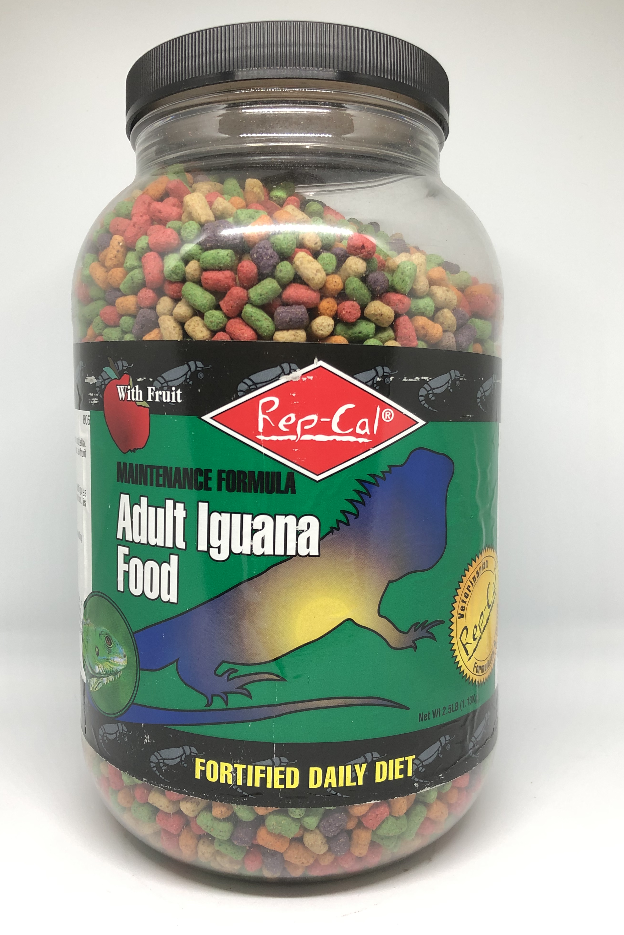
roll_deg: +0.1
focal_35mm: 30
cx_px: 300
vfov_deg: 61.9
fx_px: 780
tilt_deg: -5.8
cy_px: 457
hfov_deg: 43.6
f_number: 1.8
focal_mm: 4
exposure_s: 1/25
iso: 32
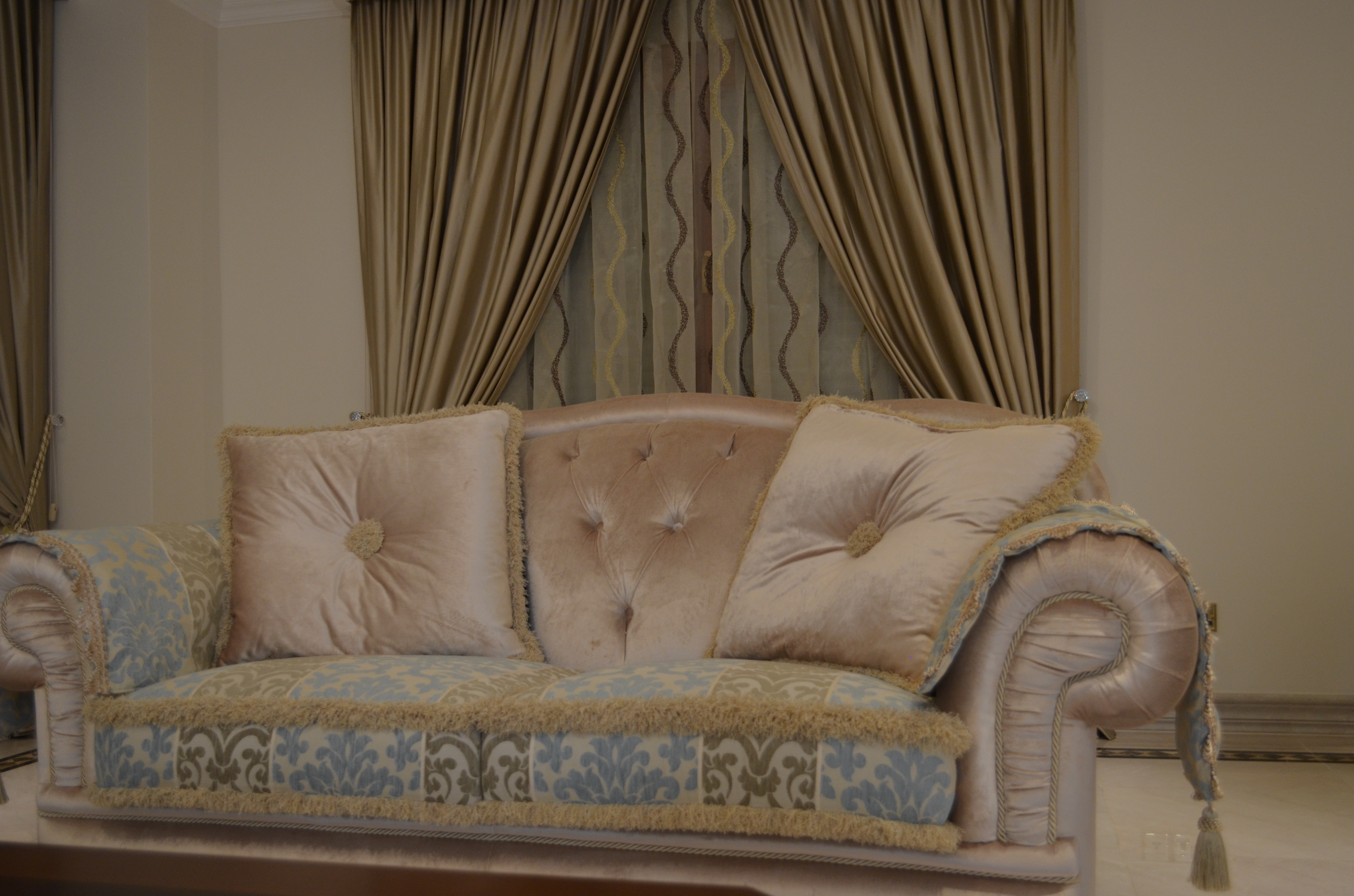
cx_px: 677
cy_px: 448
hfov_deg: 53.2
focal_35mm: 36
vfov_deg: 36.7
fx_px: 1351
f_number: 4
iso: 500
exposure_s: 1/20
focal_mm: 24
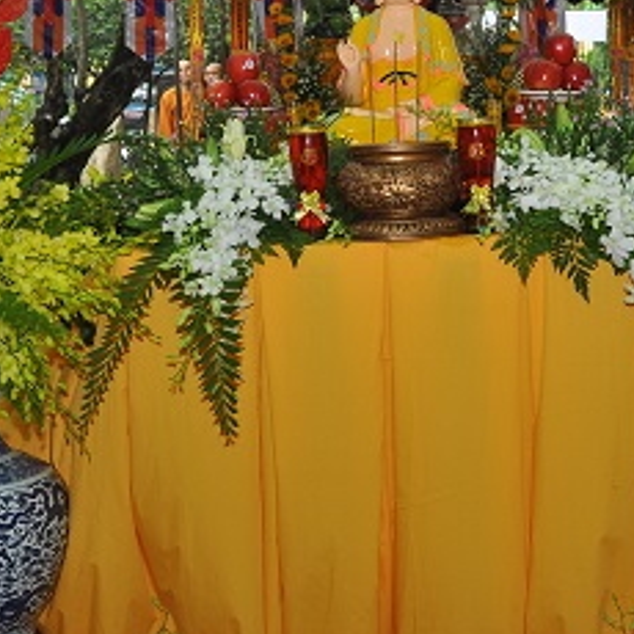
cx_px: 419
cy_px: 209
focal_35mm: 83
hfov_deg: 20.8
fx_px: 1720
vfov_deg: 20.8
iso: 320
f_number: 7.1
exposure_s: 1/60
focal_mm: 30
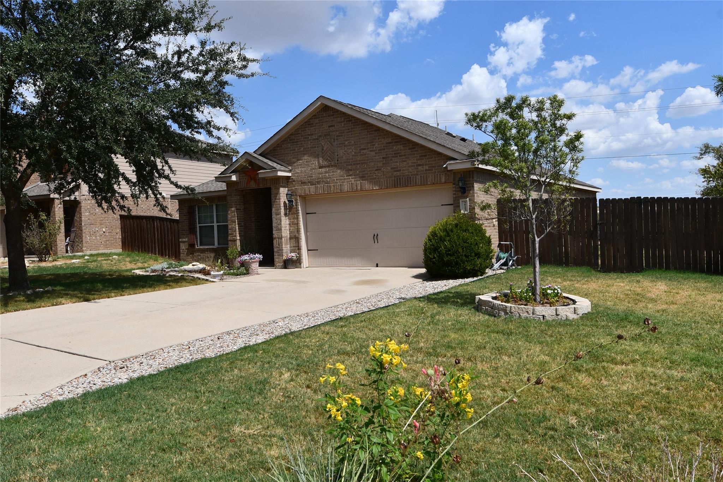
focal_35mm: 28
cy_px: 241
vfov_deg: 46.4
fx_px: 562
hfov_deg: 65.5
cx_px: 362
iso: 125
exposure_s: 1/400
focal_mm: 14
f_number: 10
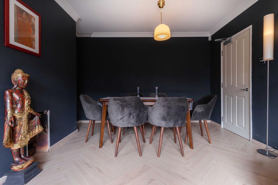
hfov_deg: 93.3
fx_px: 131
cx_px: 139
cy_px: 92
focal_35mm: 17
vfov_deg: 70.5
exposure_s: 1/40
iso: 640
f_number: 8
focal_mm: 17
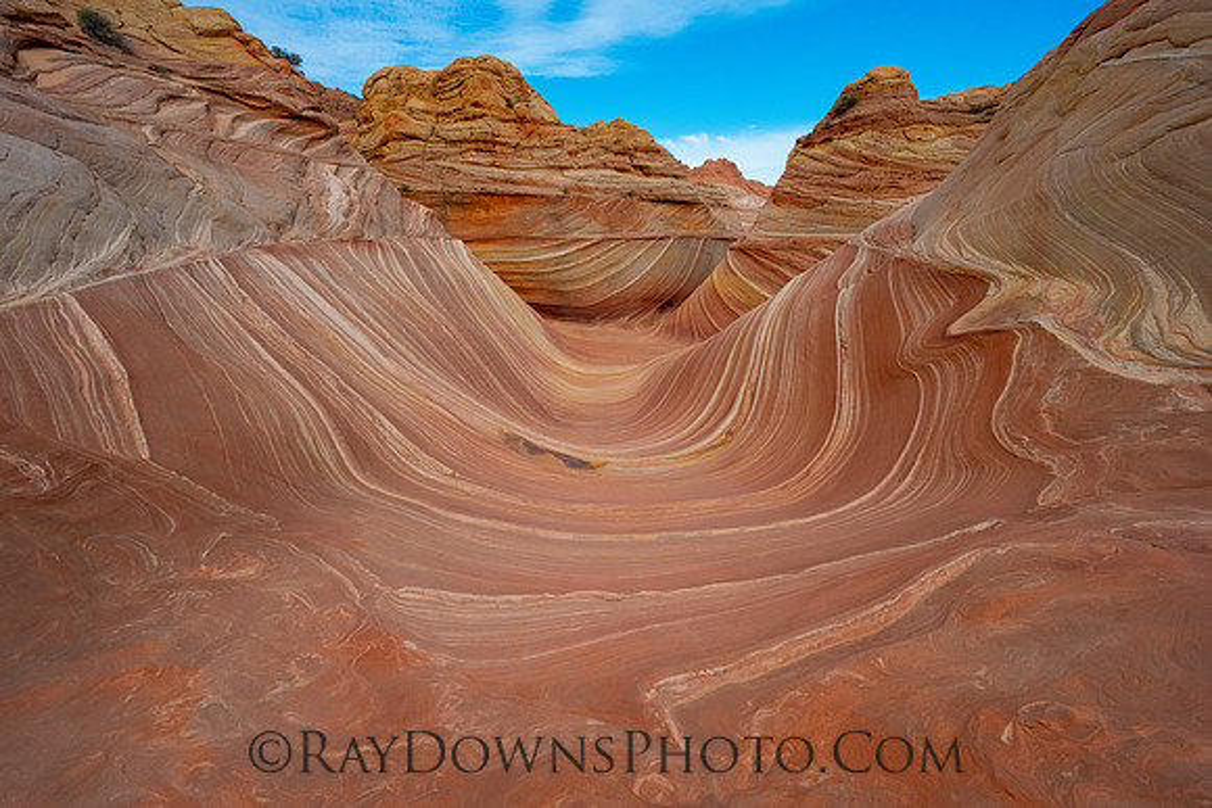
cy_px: 404
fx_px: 471
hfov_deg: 104.2
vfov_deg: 81.2
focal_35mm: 14
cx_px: 606
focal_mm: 14
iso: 640
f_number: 16
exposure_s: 1/400
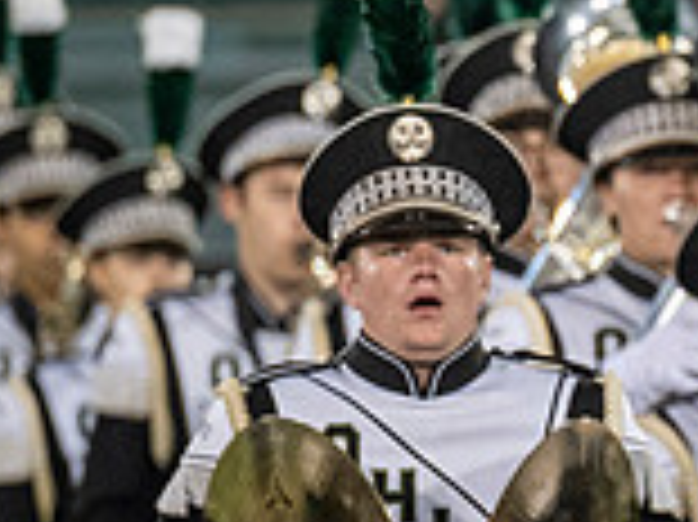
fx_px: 21700
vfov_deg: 1.4
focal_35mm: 1077
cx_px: 1279
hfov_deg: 1.8
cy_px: 382
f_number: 2.8
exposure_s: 1/500
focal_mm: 200
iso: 1000
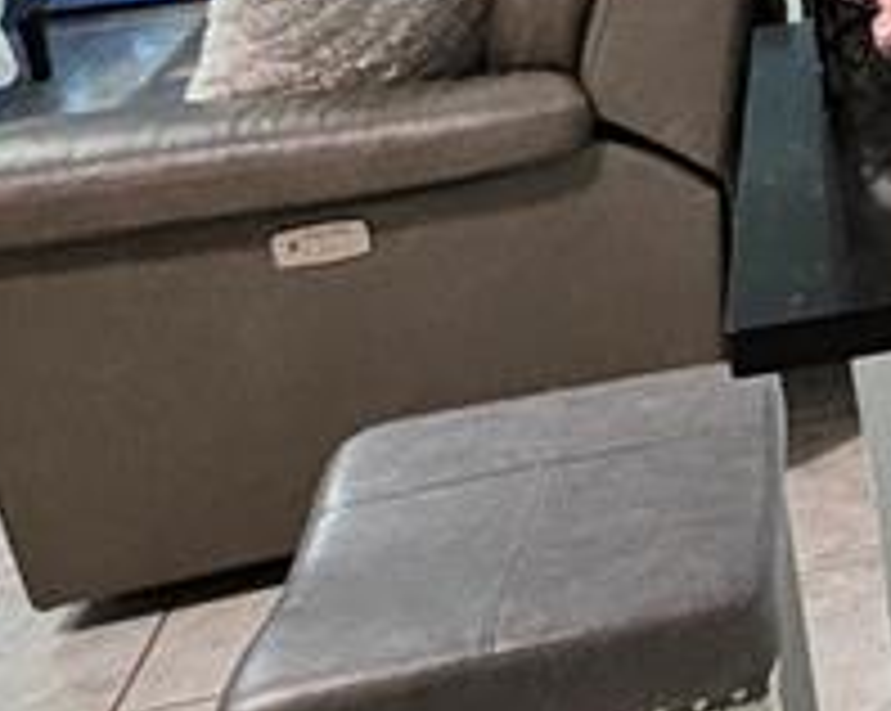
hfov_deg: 18.5
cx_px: 1660
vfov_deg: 19.2
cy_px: -32
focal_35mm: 77
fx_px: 2029
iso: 400
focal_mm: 1.74
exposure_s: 1/40
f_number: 2.2
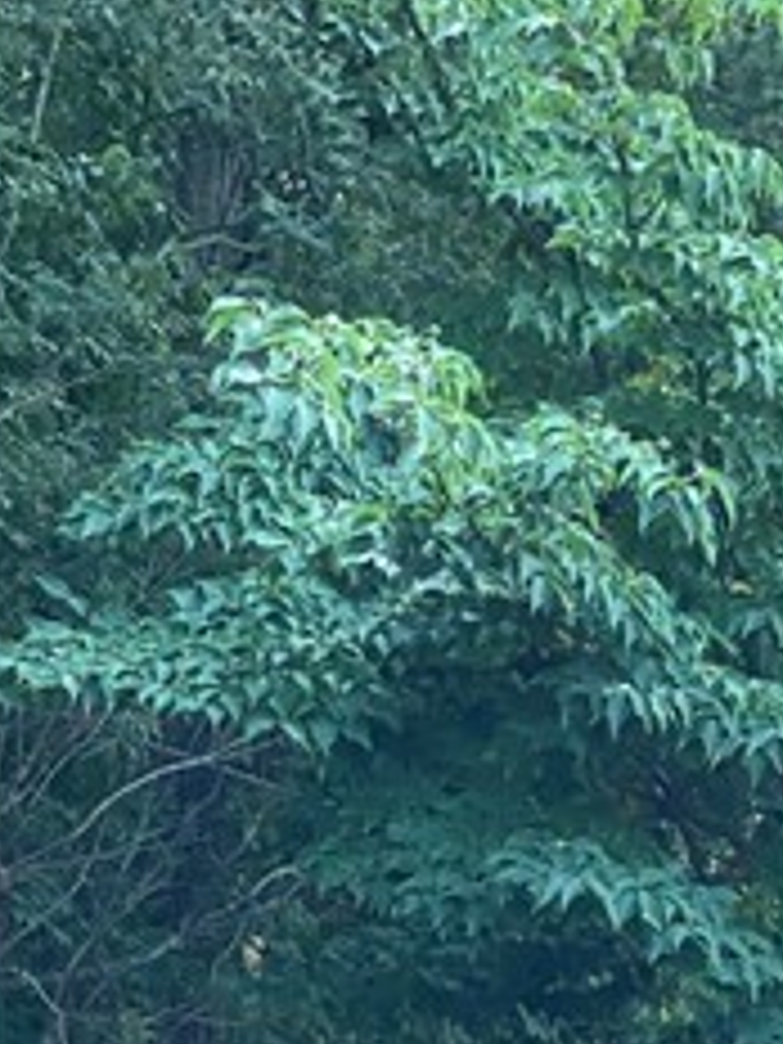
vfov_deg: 11.1
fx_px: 5187
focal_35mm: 172
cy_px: 1548
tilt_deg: -7.9
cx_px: 158
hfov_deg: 8.6
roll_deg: -1.4
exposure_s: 1/122
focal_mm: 6
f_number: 2
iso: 32
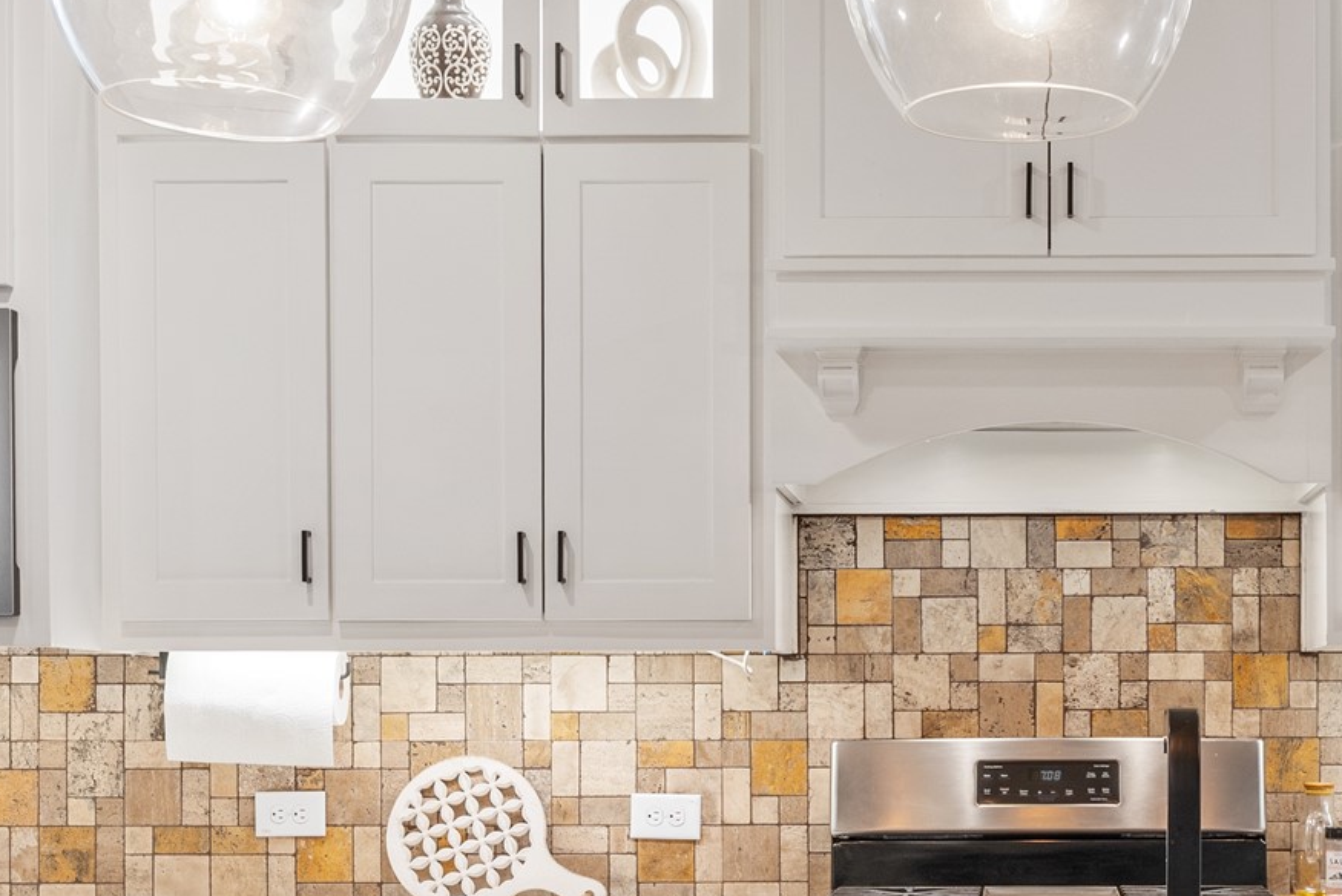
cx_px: 1055
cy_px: 710
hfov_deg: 29.4
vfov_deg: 20.1
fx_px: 2498
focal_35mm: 67
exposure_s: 1/13
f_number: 9
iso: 320
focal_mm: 27
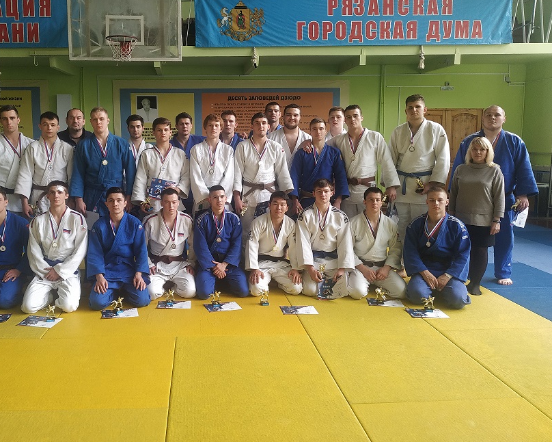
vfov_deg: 49.8
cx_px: 213
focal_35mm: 29
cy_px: 194
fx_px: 474
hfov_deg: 59.8
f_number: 1.9
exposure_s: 1/100
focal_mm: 3.94
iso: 125
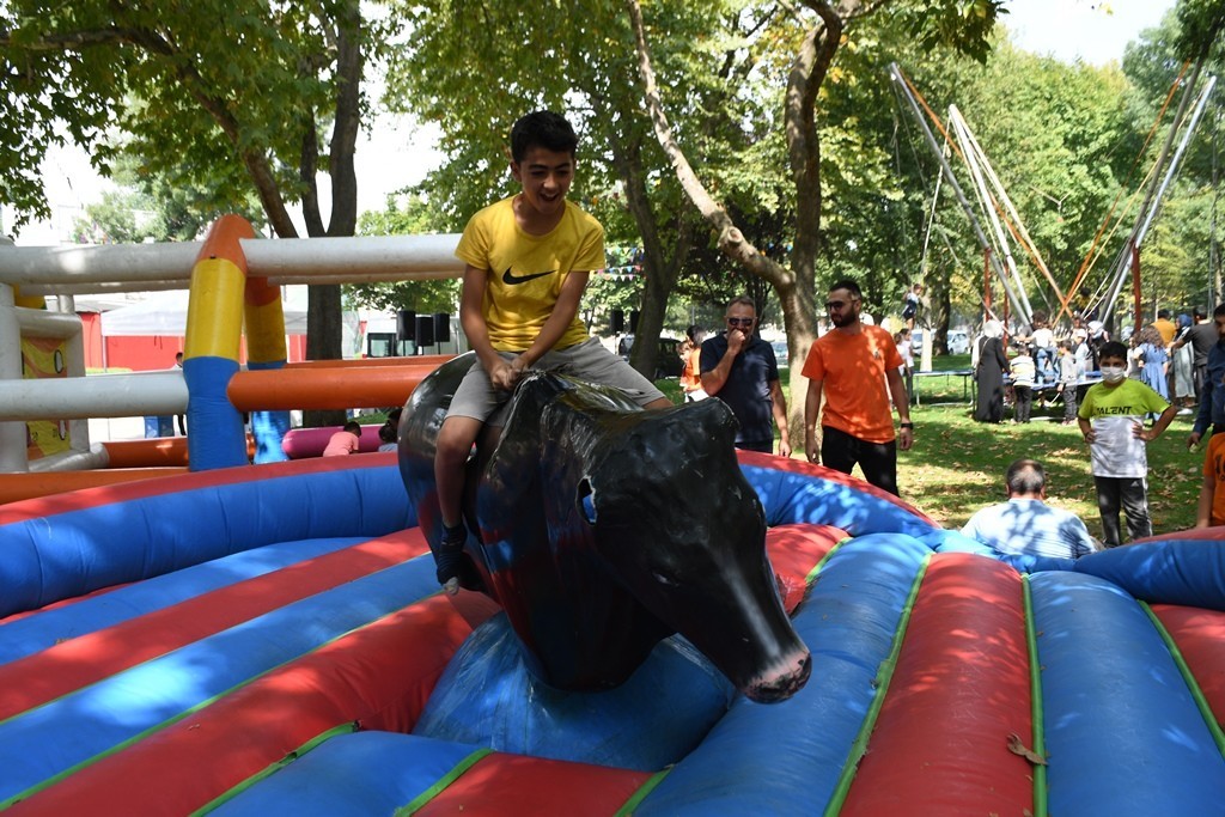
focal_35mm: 30
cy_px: 408
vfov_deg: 43.6
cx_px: 612
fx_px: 1021
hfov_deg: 61.9
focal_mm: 20
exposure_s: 1/125
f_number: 6.3
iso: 100
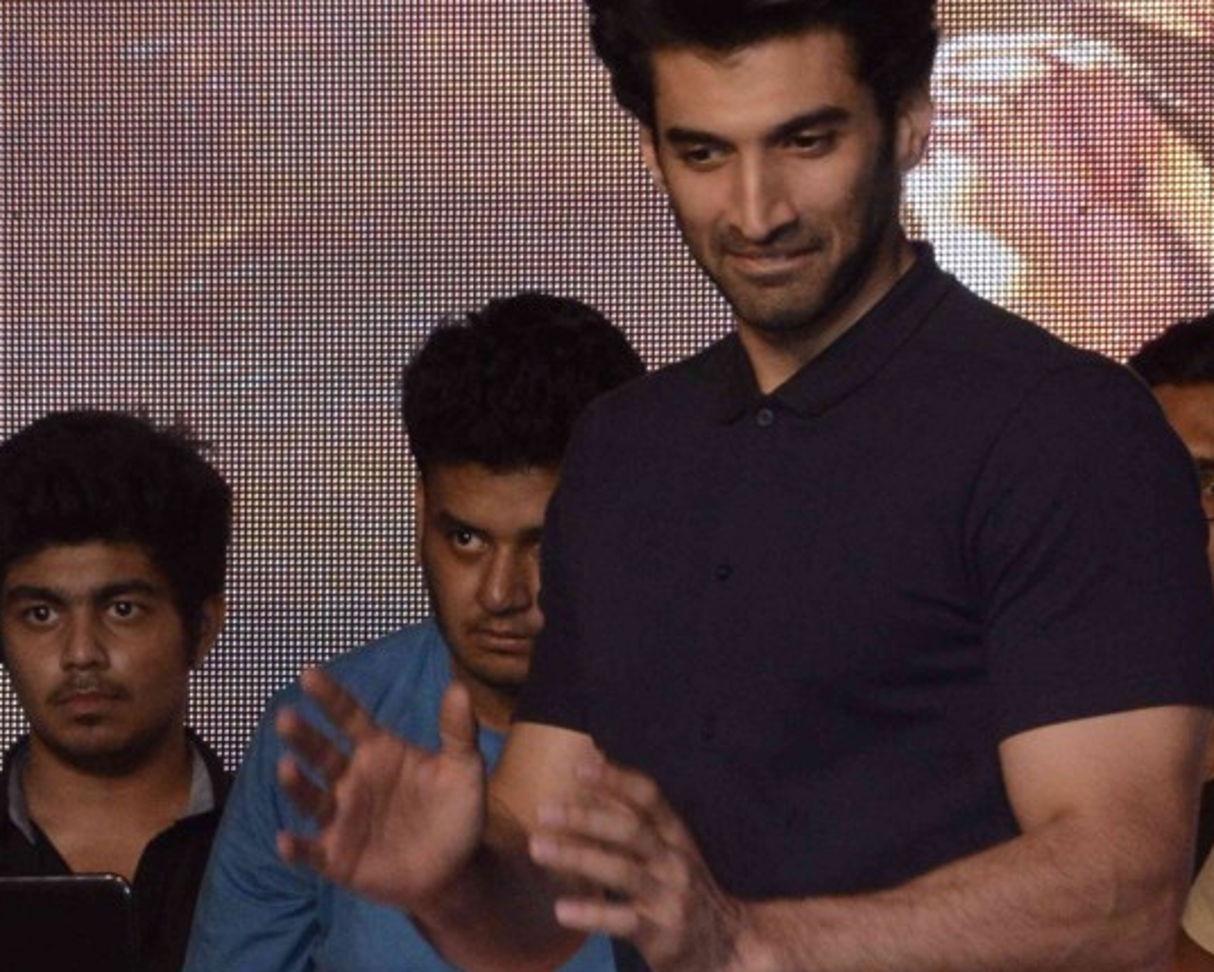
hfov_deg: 4.7
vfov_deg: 3.7
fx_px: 14889
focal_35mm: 414
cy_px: 1253
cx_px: 829
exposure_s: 1/160
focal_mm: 105
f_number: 11
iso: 1600
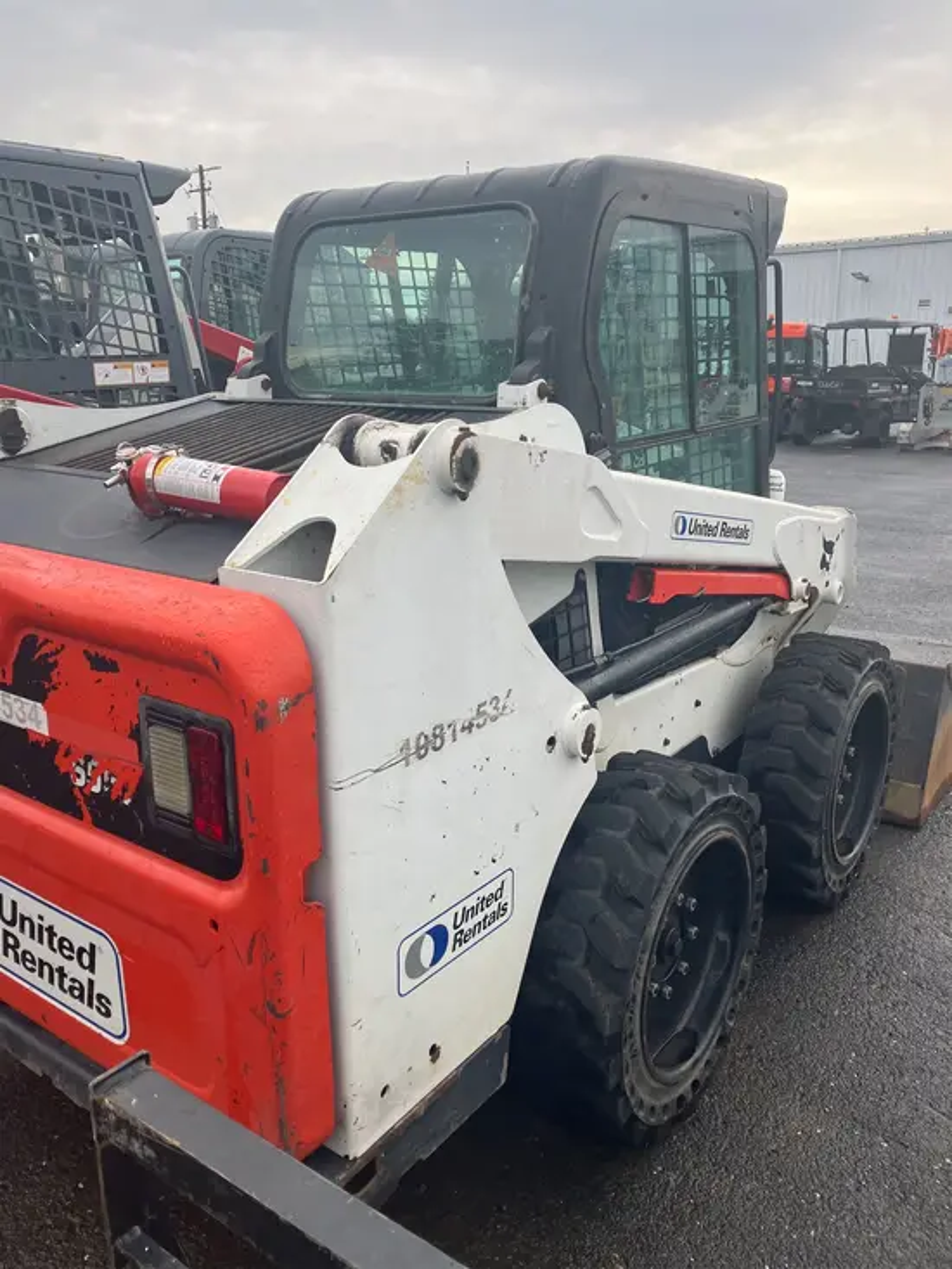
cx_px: 476
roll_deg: +0.4
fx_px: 1026
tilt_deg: -13.6
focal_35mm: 28
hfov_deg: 49.8
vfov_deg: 63.4
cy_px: 634
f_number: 1.8
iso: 32
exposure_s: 1/398
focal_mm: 3.99
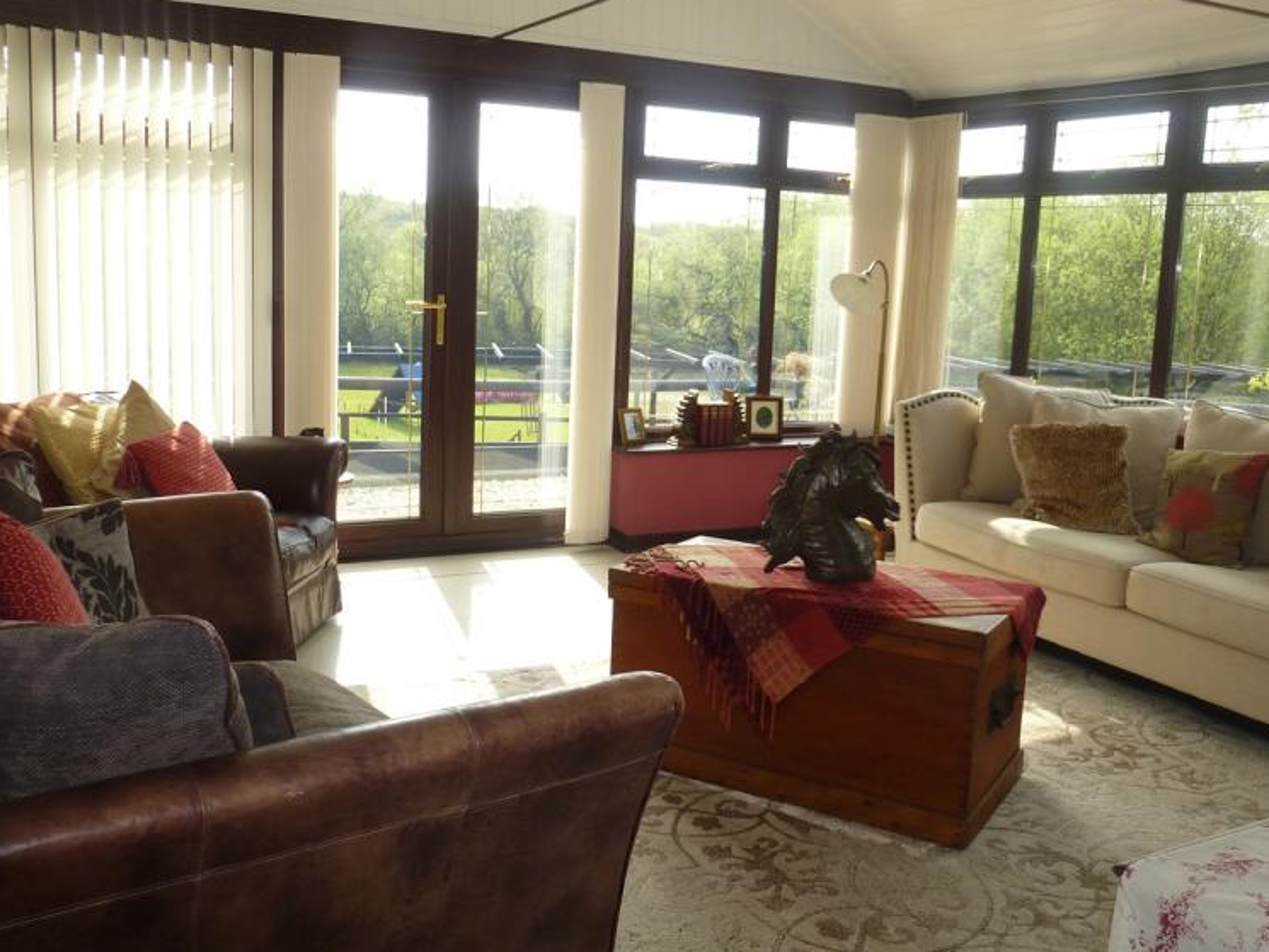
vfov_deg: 42.9
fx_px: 1210
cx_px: 623
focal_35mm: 33
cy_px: 451
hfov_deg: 55.3
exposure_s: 1/160
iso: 100
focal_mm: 4.3
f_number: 3.3
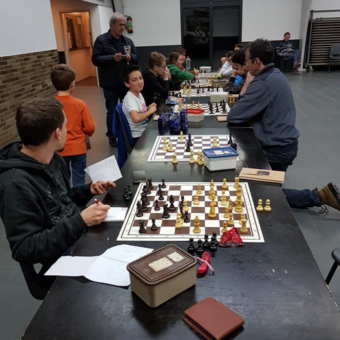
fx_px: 344
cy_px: 182
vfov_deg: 52.5
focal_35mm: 31
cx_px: 169
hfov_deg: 52.5
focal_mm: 4.2
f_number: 1.7
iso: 125
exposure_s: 1/60
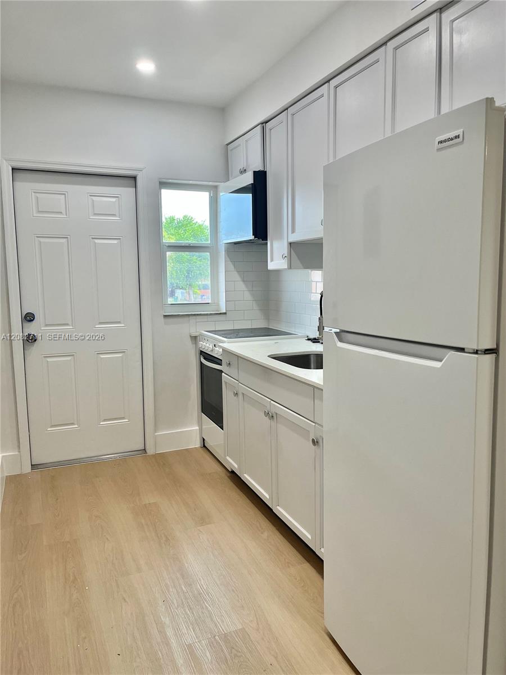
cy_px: 338
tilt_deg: -6.1
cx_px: 253
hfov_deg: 53.1
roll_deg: +0.7
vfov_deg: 67.3
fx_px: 507
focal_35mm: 26
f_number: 1.6
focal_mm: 5.1
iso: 100
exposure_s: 1/120
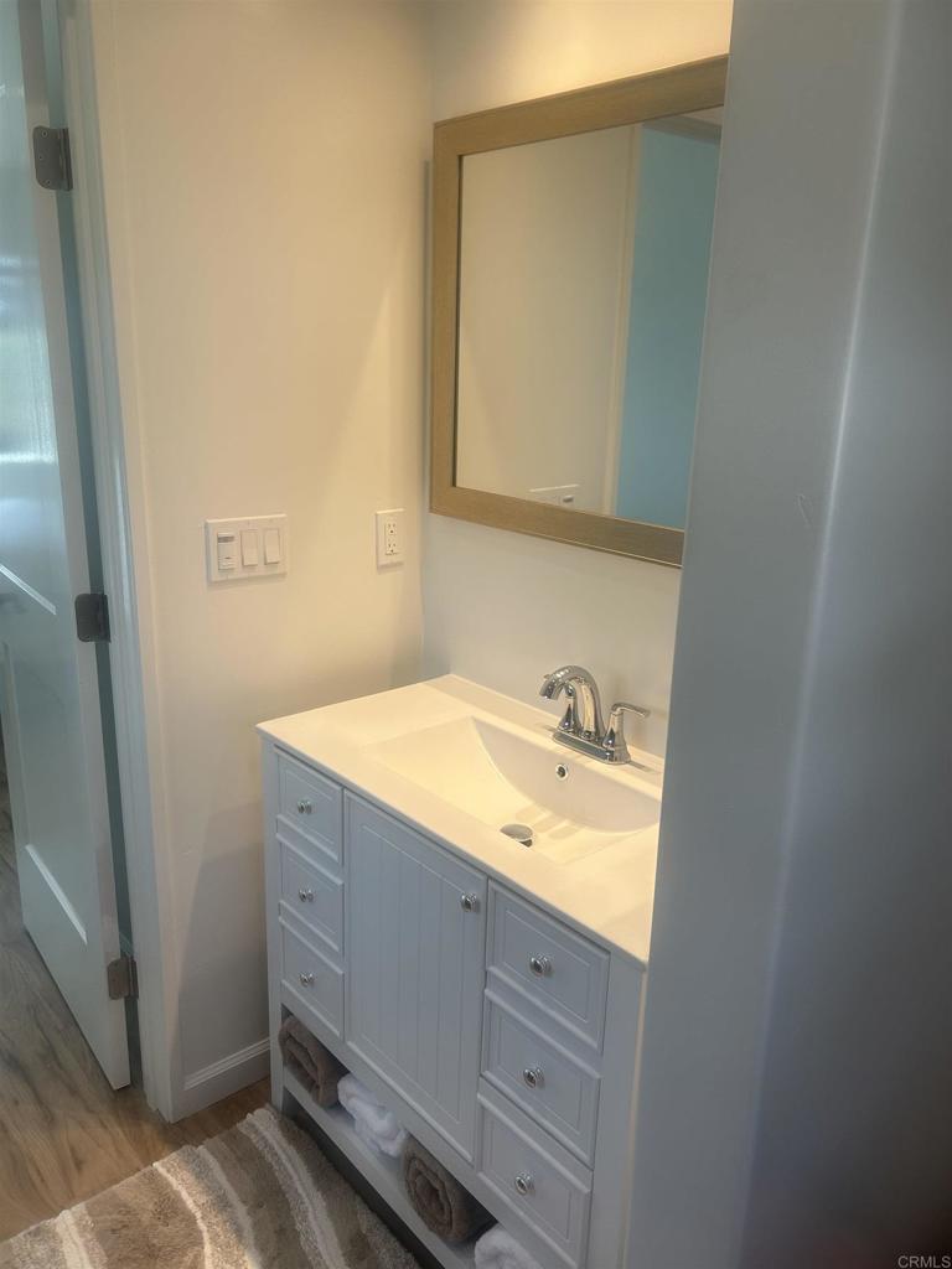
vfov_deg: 67.3
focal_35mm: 26
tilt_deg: -14.9
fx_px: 953
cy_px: 634
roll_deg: -2.0
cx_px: 476
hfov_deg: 53.1
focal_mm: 5.7
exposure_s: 1/209
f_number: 1.5
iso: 40
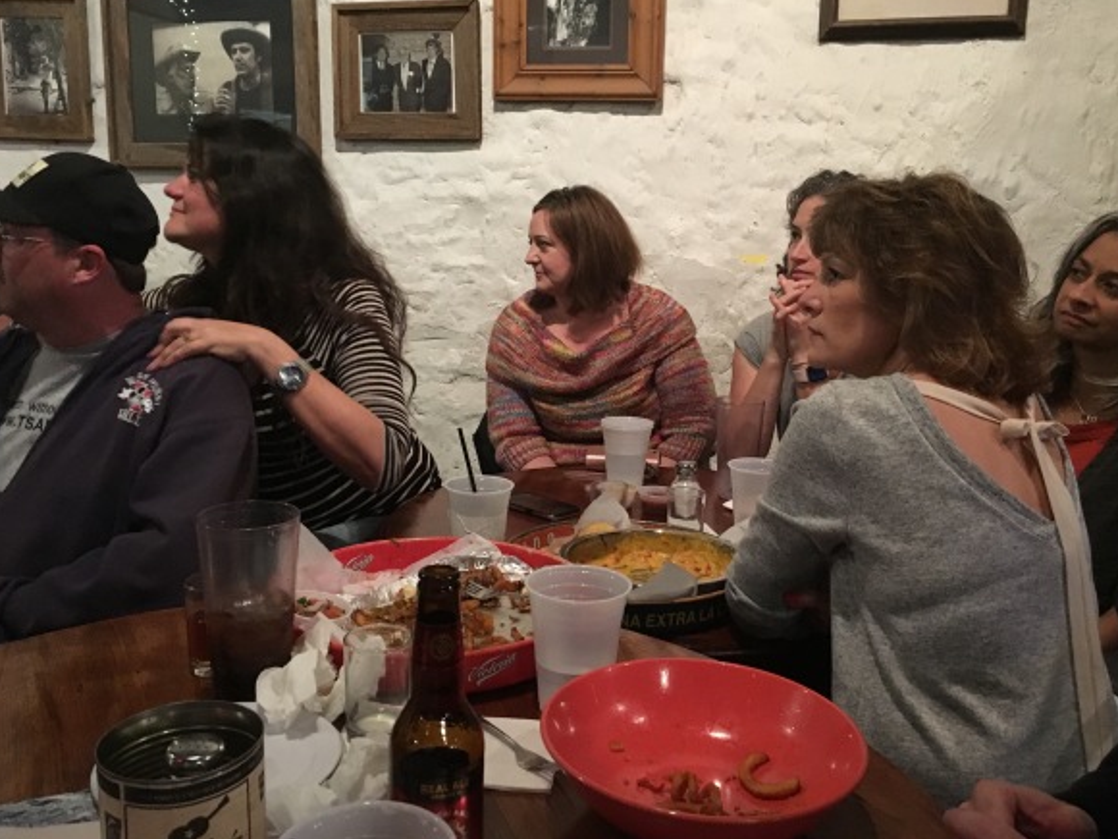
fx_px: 1034
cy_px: 378
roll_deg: -0.3
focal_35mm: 32
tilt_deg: -9.5
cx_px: 576
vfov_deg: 44.1
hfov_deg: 56.8
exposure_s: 1/15
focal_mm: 4.15
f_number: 2.2
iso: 250
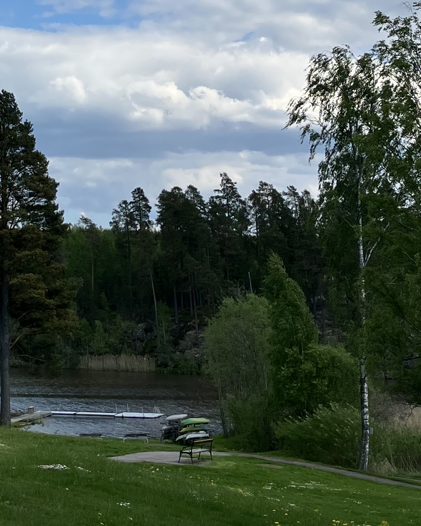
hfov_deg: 17.2
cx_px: 27
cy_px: -32
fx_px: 1370
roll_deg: +0.2
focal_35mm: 88
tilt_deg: +14.6
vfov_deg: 20.8
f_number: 1.8
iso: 32
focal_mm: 3.99
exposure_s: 1/2433
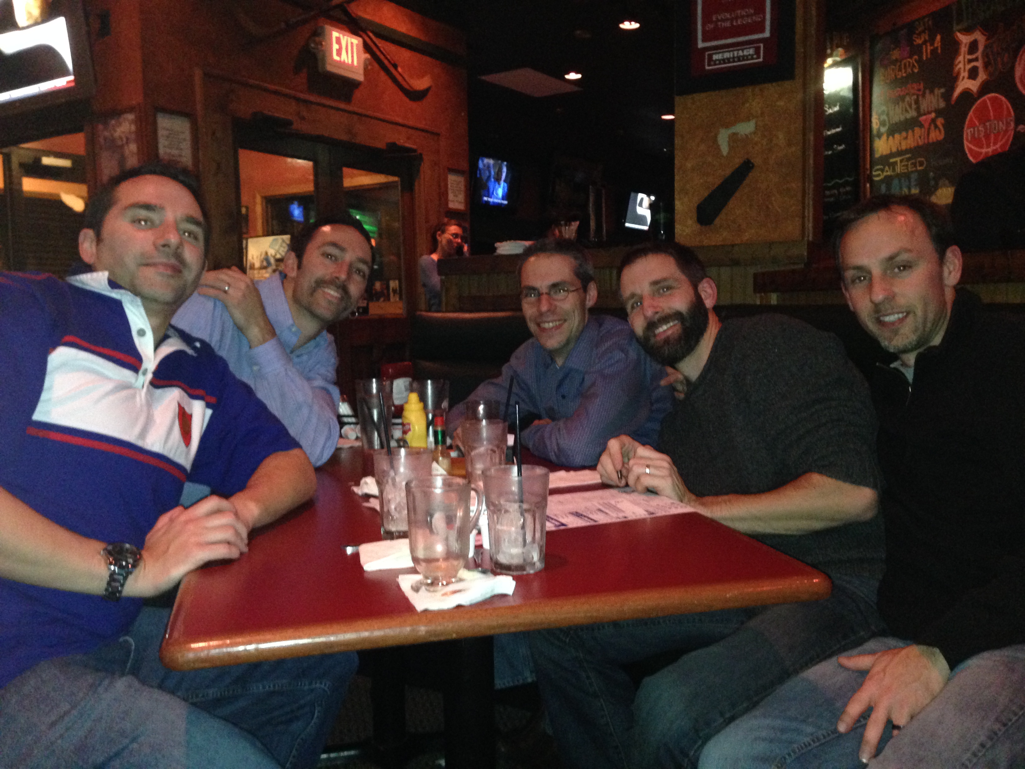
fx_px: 977
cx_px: 512
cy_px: 384
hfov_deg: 55.4
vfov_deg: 42.9
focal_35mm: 33
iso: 400
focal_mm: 4.12
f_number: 2.4
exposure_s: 1/16
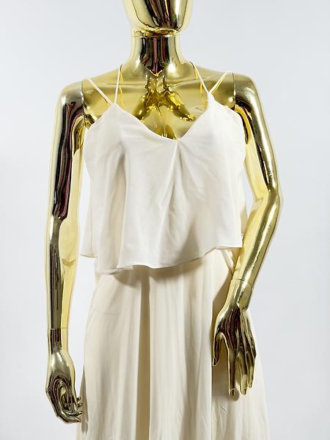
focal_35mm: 48
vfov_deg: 39.7
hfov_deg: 30.3
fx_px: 610
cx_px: 165
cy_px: 220
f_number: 1.78
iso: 200
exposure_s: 1/60
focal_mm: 6.76
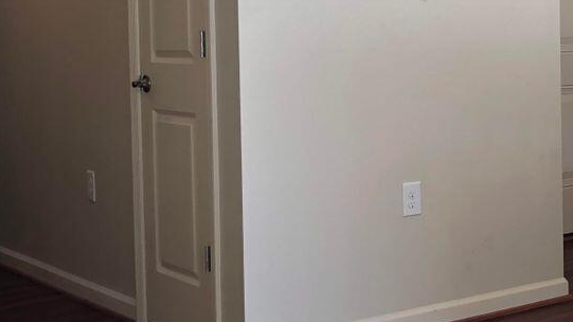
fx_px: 1170
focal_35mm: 77
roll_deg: +1.0
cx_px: 617
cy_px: 87
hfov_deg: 25.7
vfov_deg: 15.6
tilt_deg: -2.3
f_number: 1.8
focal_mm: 3.99
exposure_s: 1/120
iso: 64
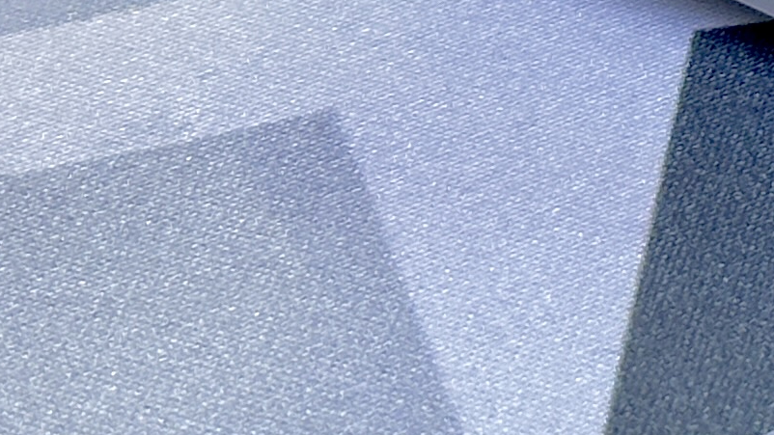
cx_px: 1749
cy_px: -802
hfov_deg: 7.7
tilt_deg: -27.2
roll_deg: +2.1
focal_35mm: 263
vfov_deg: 4.5
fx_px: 5397
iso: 64
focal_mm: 6.86
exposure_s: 1/121
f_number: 1.78
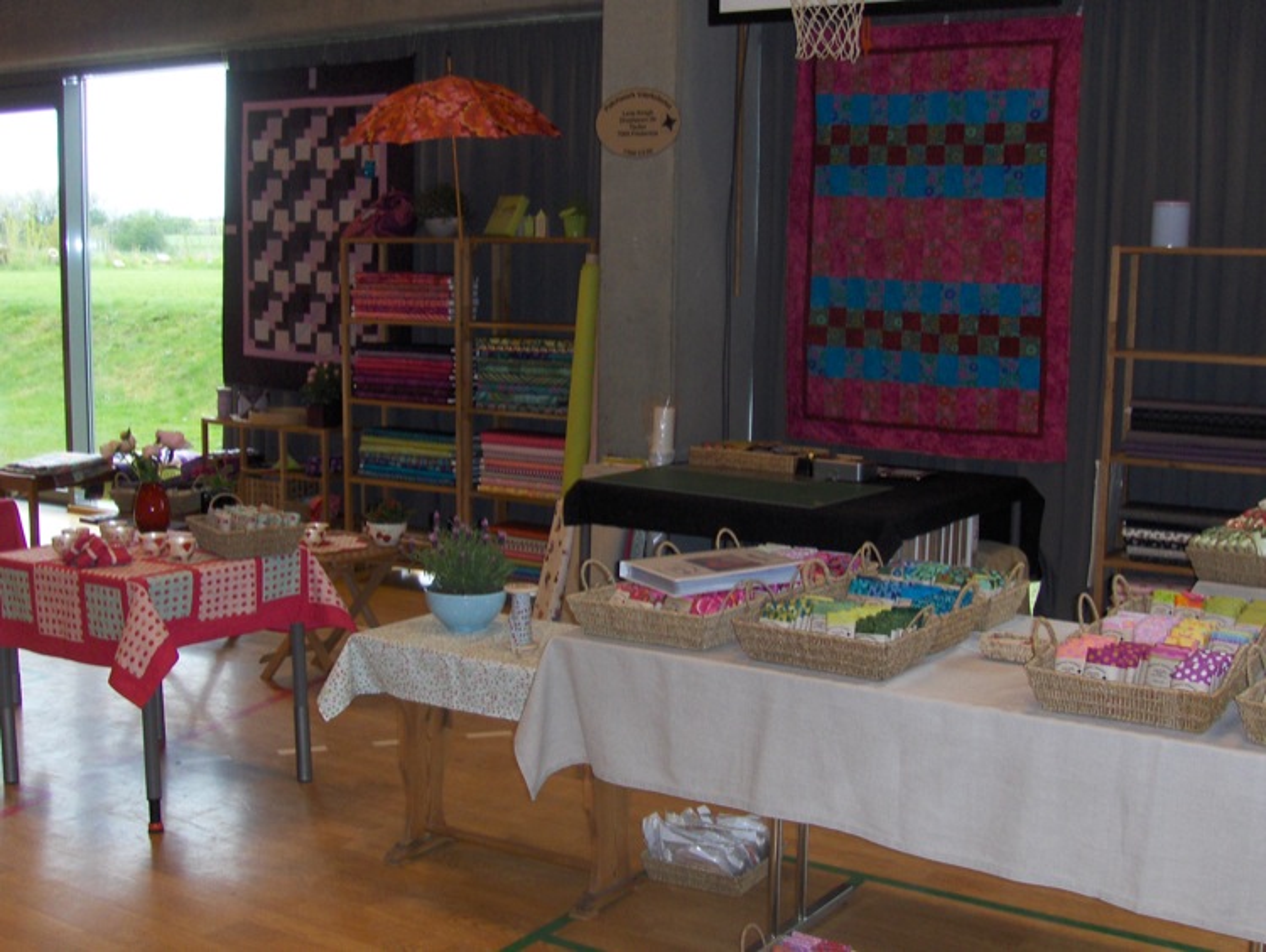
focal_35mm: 46
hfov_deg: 41.2
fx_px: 1684
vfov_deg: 31.6
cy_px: 476
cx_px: 633
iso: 100
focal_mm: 7.4
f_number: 3.6
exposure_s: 1/60
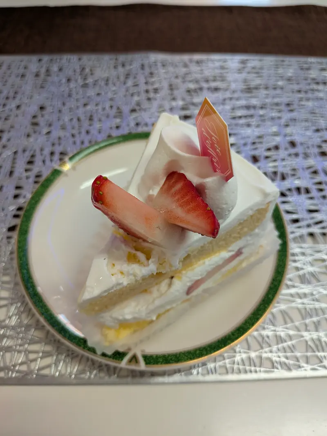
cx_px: 164
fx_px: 302
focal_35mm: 24
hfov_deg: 56.8
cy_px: 218
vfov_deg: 71.6
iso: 122
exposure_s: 1/100
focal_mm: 4.53
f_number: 1.7
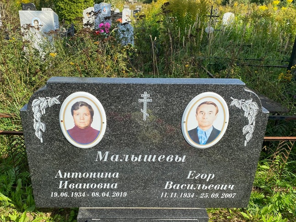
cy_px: 131
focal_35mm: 32
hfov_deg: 56.7
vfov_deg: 44.0
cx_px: 132
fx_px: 274
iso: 32
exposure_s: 1/2183
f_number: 1.8
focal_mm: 4.25
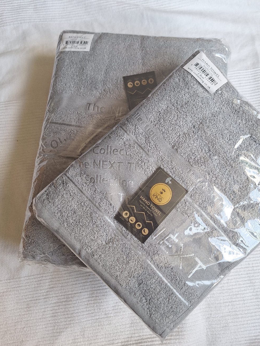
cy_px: 179
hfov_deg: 49.7
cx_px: 143
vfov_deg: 63.4
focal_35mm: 28
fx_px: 280
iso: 80
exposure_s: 1/100
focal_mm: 5.54
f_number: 1.8
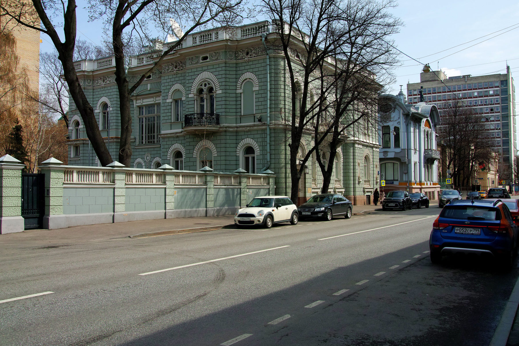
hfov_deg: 58.7
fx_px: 461
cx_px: 260
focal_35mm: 32
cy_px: 173
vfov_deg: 41.1
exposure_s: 1/320
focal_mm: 24
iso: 100
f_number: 8
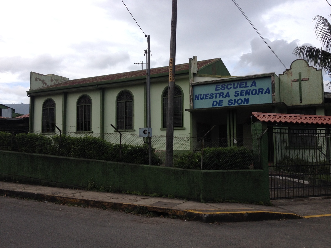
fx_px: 335
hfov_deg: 52.6
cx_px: 166
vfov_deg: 40.7
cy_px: 124
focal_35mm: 35
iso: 50
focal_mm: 4.28
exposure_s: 1/836
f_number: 2.4
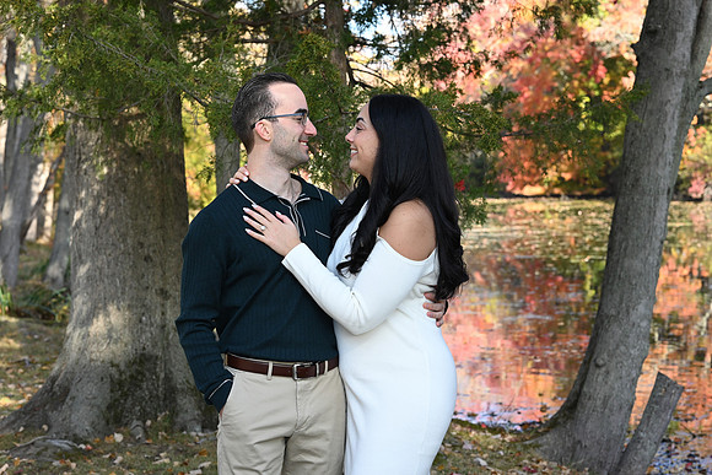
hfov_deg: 23.9
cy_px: 238
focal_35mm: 85
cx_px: 356
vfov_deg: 16.1
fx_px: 1681
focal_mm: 85
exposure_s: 1/160
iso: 320
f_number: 8
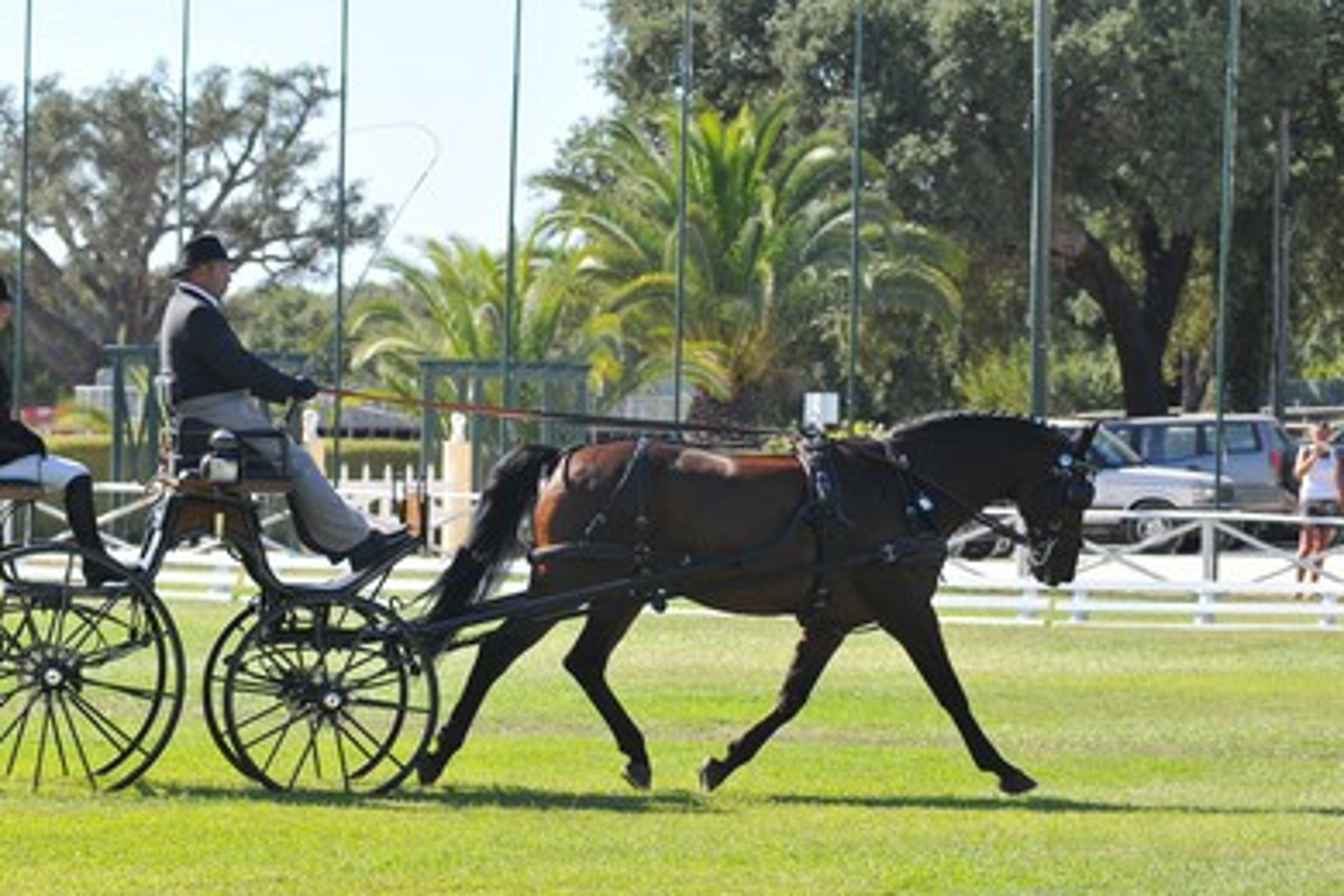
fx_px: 6778
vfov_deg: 7.6
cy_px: 443
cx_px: 579
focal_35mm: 182
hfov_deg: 11.3
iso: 320
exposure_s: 1/640
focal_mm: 105
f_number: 5
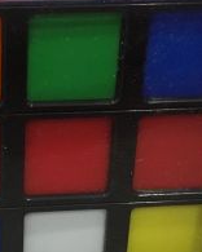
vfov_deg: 20.6
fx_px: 695
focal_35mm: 93
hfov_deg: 16.1
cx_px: -14
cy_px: 149
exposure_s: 1/17
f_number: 2.4
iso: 320
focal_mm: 3.3
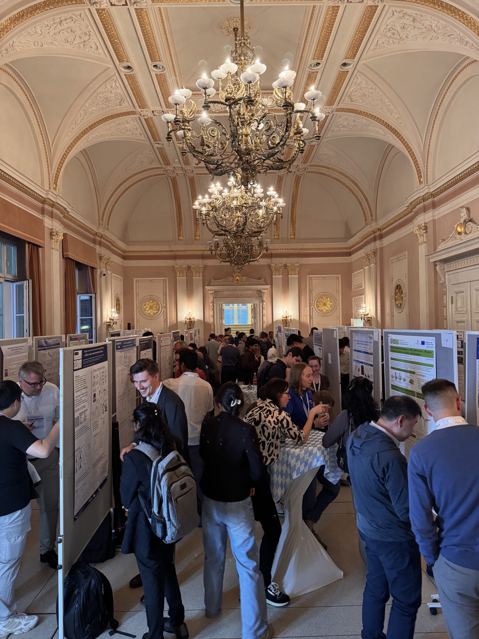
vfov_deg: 71.6
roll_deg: +1.6
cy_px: 320
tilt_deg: +1.7
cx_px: 240
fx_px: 443
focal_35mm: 24
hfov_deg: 56.8
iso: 640
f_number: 1.78
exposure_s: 1/33
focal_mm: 6.76
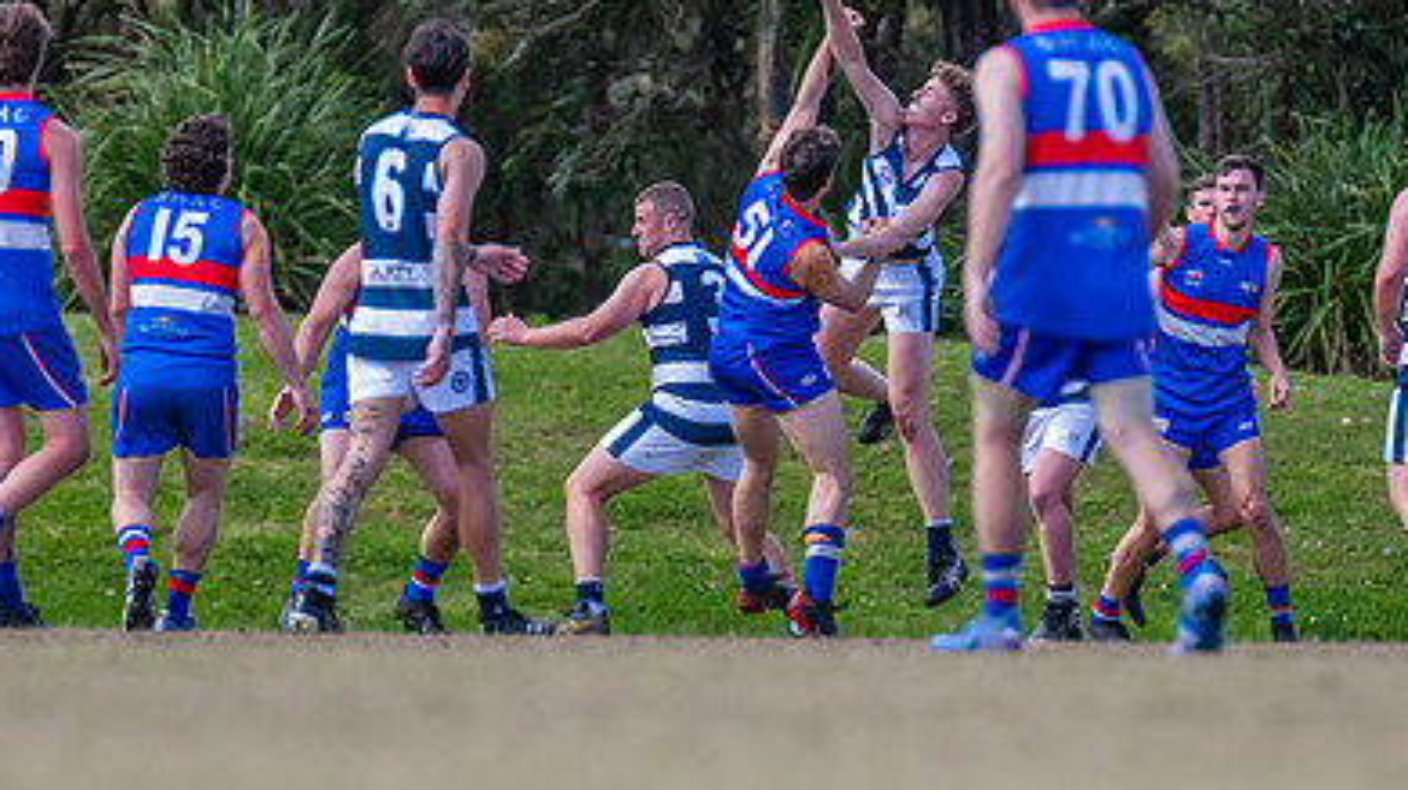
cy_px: 186
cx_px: 811
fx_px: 28810
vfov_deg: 1.6
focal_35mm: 772
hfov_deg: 2.8
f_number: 4.5
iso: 800
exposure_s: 1/2000
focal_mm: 420
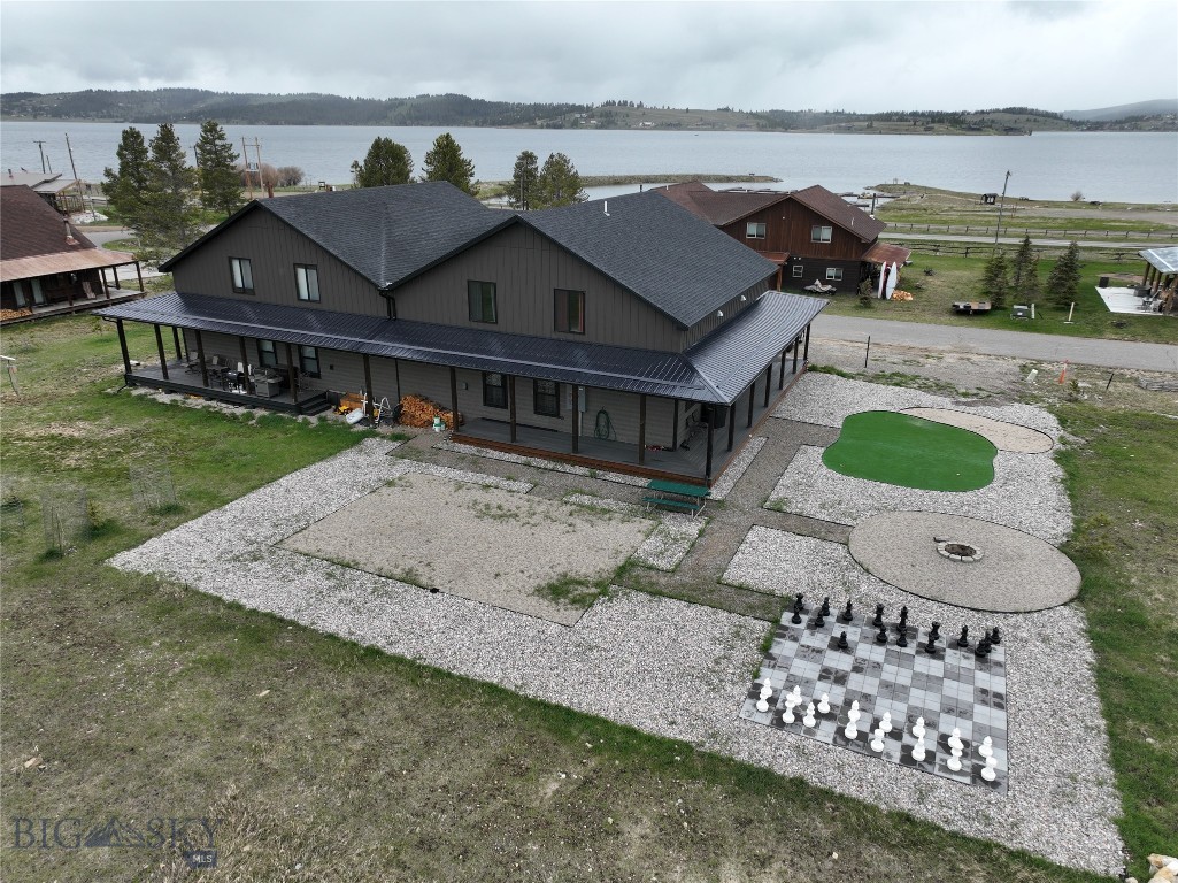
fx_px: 816
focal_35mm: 24
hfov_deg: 71.6
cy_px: 442
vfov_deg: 56.8
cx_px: 589
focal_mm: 12.29
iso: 110
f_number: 2.8
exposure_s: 1/1000
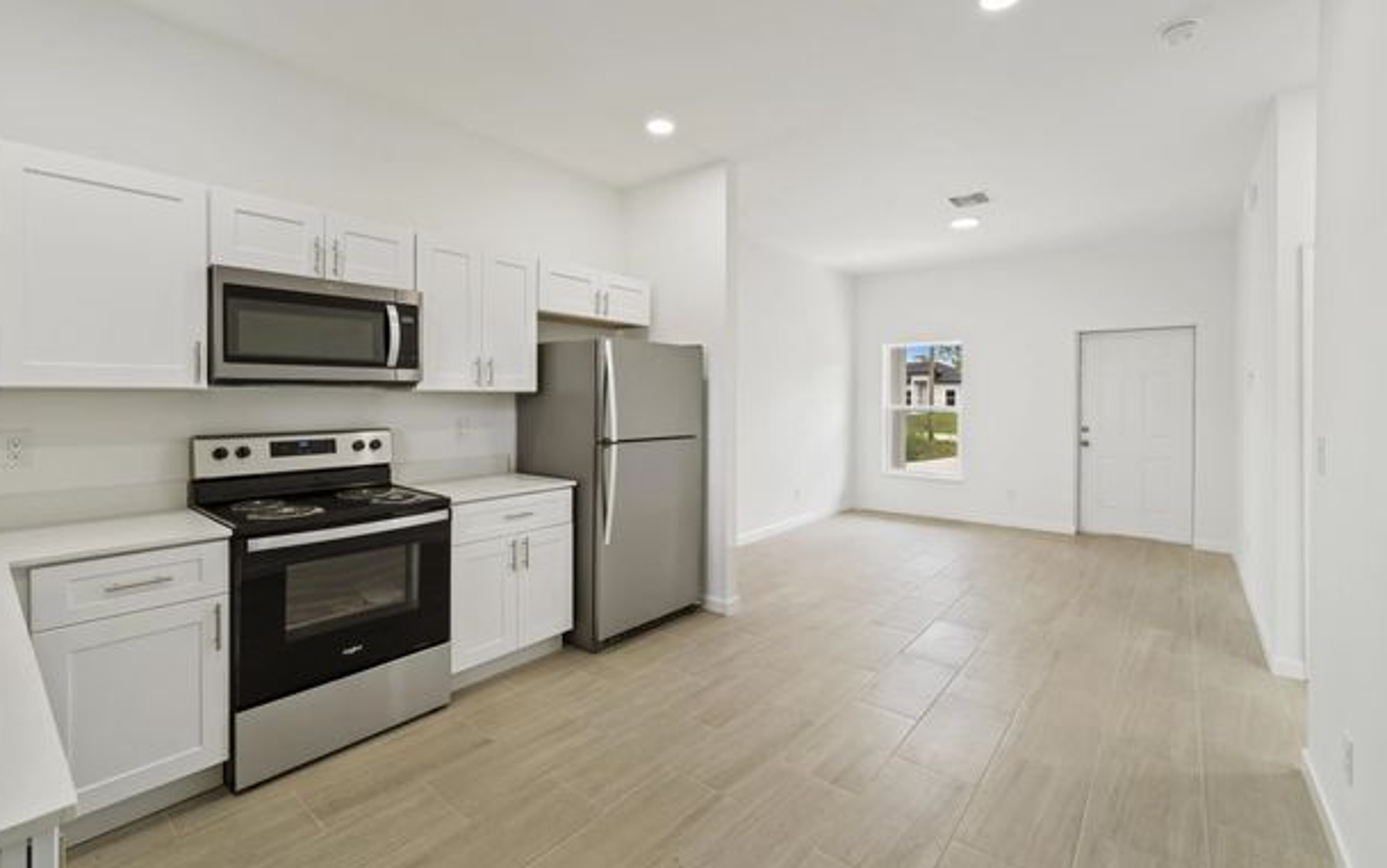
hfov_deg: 101.4
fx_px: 567
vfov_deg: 74.8
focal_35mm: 15
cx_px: 697
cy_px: 411
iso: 250
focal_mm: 14
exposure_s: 1/8
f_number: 9
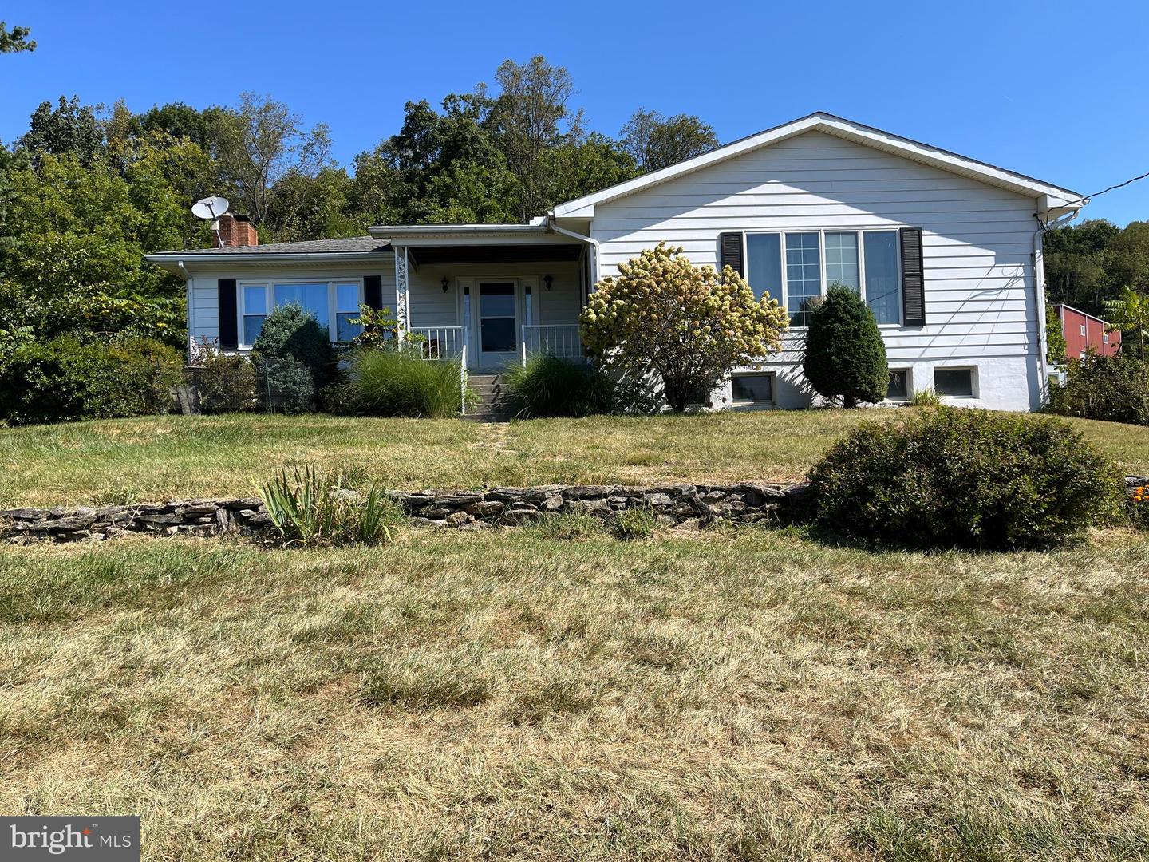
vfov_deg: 53.1
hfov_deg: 67.3
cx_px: 574
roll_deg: +1.9
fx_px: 863
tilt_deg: +1.1
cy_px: 431
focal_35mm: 26
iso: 50
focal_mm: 5.1
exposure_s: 1/2755
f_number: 1.6
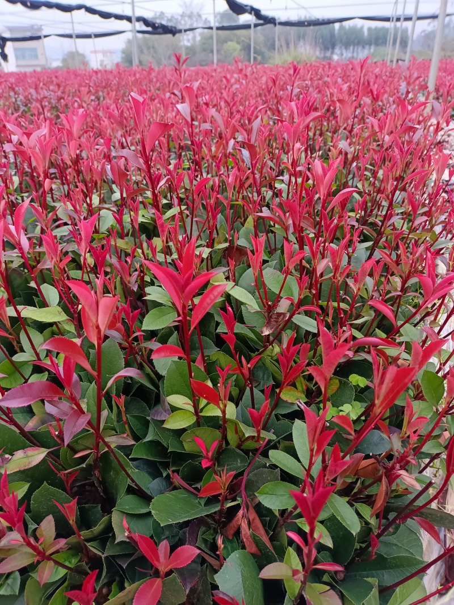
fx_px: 437
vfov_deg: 69.4
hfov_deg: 54.9
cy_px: 302
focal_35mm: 25
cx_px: 227
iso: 440
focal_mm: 4.71
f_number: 1.79
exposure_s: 1/100
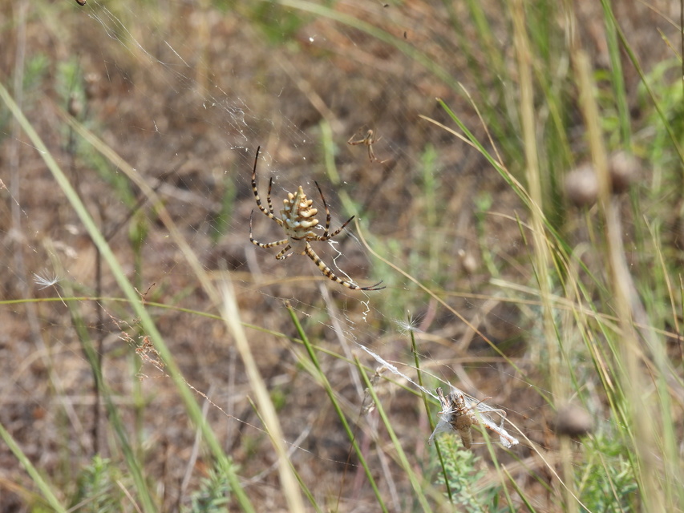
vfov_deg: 3.9
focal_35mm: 380
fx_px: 7510
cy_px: 256
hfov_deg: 5.2
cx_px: 342
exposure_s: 1/320
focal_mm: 67.8
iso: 100
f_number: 6.3
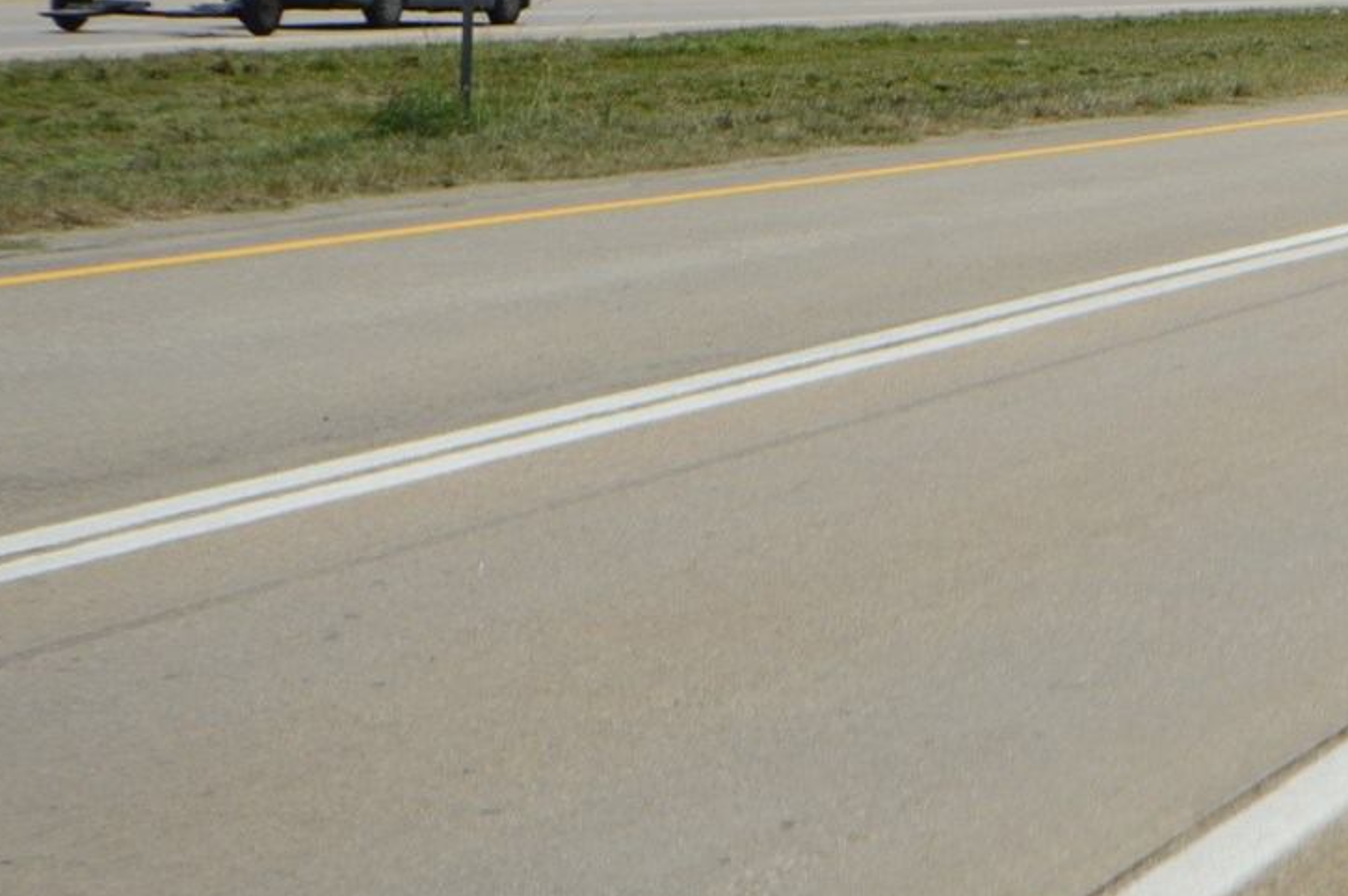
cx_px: 1920
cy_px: -271
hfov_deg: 17.4
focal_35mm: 108
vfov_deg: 12.3
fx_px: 4040
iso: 100
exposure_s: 1/500
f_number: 8
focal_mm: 24
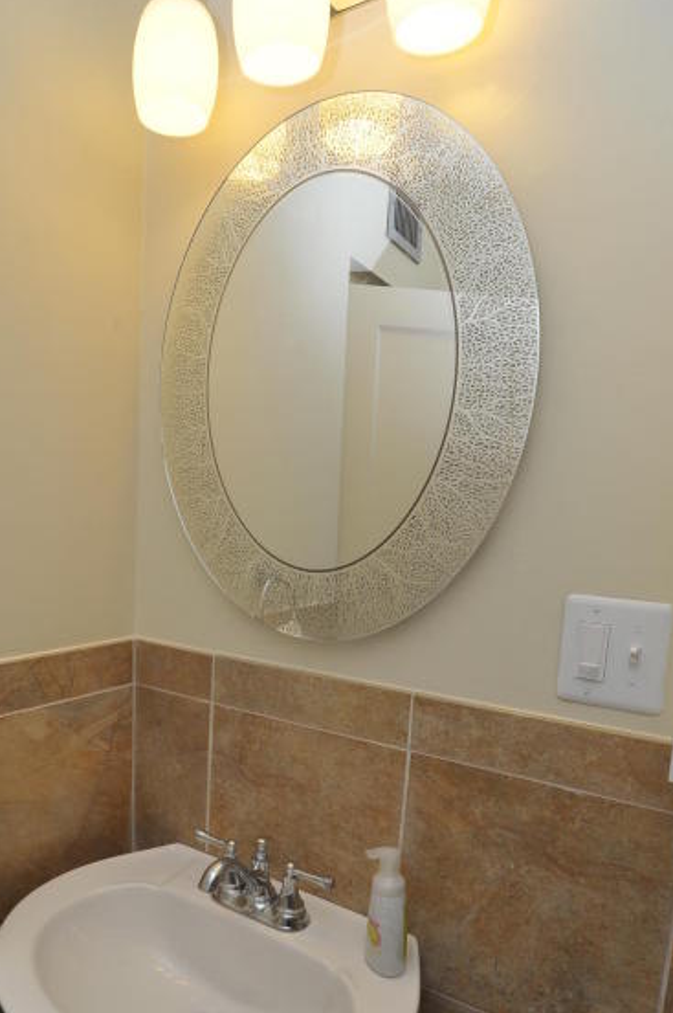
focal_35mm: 25
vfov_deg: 70.9
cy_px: 603
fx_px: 702
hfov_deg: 50.4
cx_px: 233
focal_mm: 18
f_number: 14
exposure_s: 1/60
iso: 640
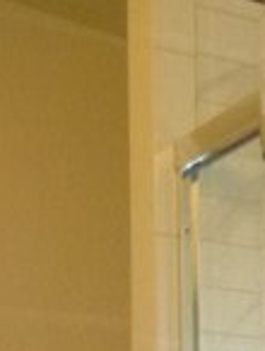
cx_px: 511
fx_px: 1293
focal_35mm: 127
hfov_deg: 10.8
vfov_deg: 13.4
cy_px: 690
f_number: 3.3
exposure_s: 1/60
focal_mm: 5.2
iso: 400
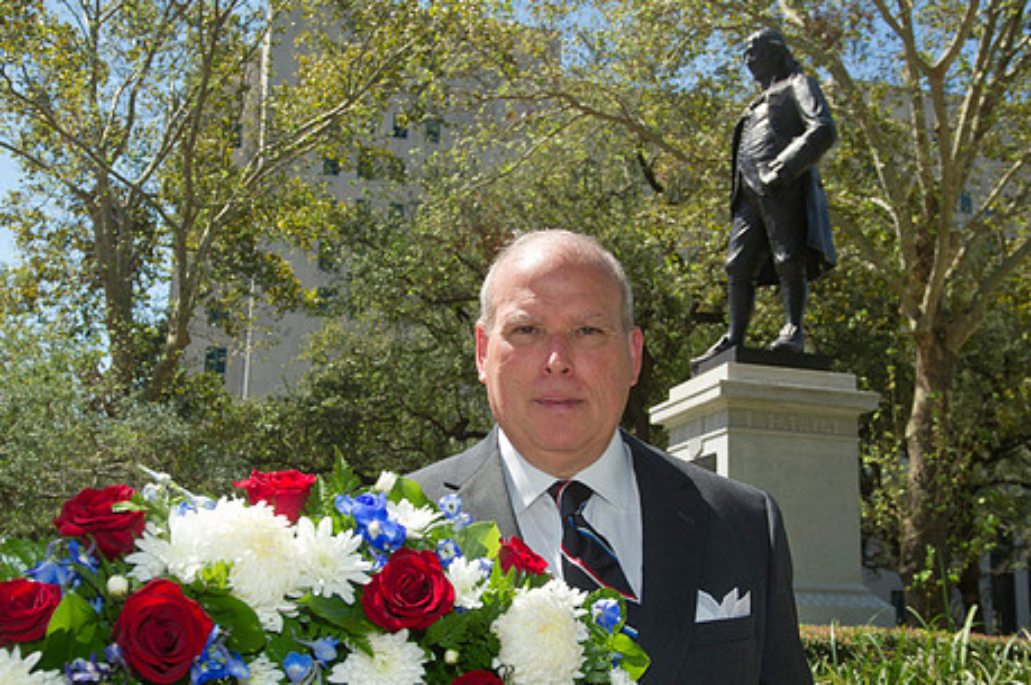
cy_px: 415
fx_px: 1230
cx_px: 501
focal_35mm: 43
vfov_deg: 31.0
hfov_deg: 45.5
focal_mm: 34
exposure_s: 1/250
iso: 200
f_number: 8
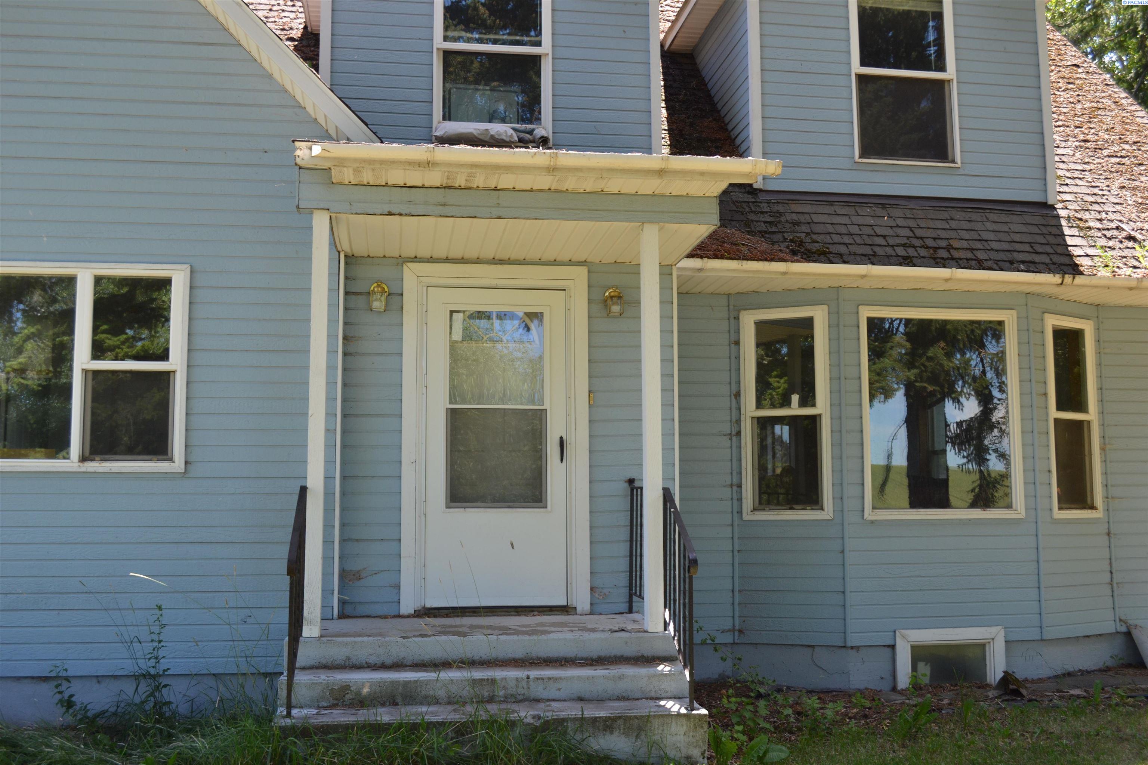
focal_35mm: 36
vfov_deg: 36.9
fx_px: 1148
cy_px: 382
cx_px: 574
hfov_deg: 53.1
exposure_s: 1/125
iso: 160
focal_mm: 24
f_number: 5.6
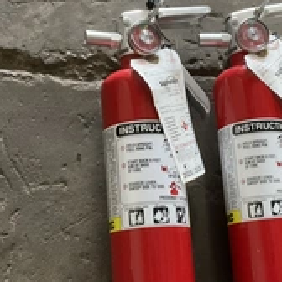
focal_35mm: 61
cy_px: 170
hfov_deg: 27.9
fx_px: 562
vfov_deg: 28.1
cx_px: 201
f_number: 1.8
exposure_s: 1/60
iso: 250
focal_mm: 3
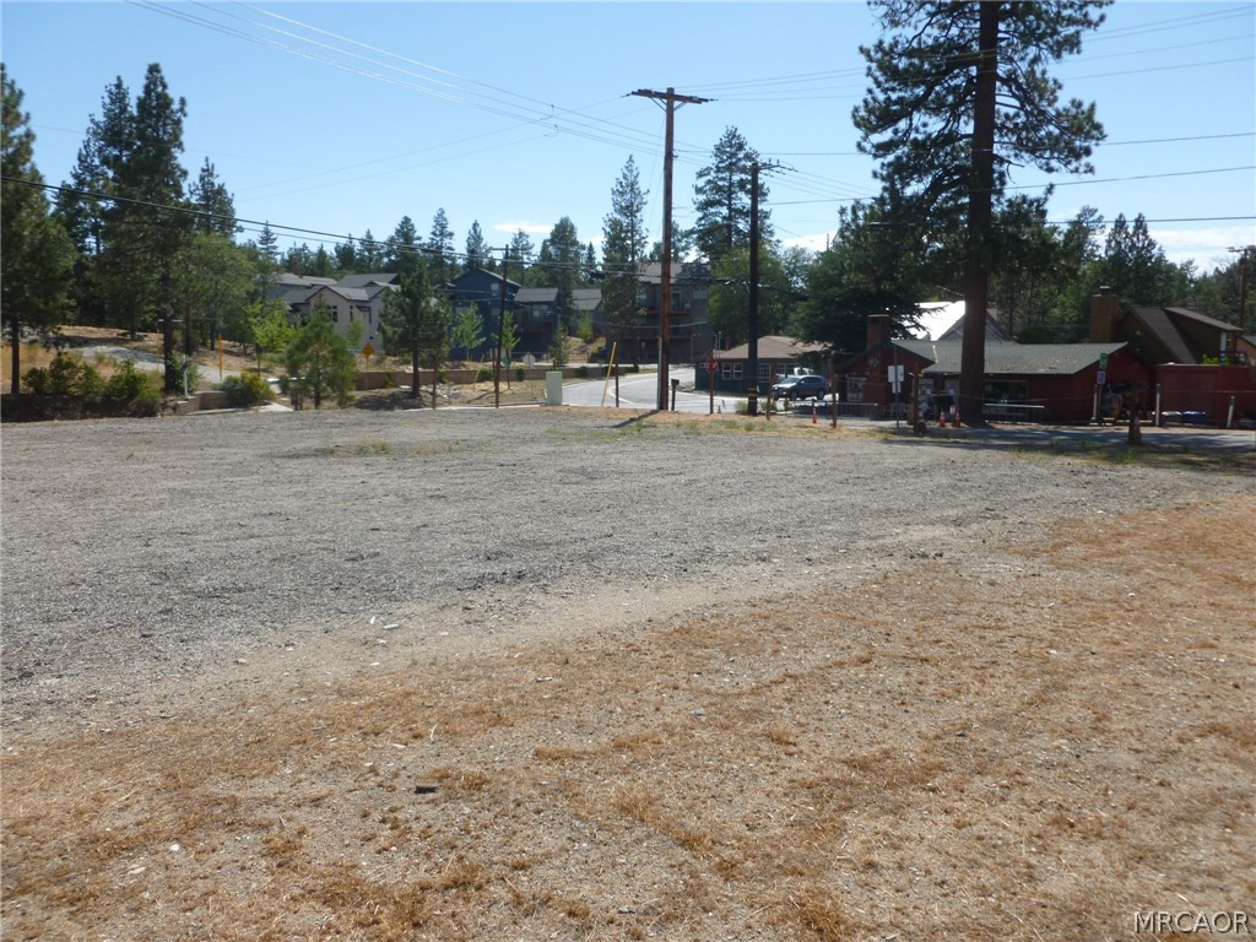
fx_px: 1016
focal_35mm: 28
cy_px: 471
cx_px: 628
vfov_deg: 49.7
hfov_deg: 63.4
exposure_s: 1/160
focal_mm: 5
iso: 100
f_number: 10
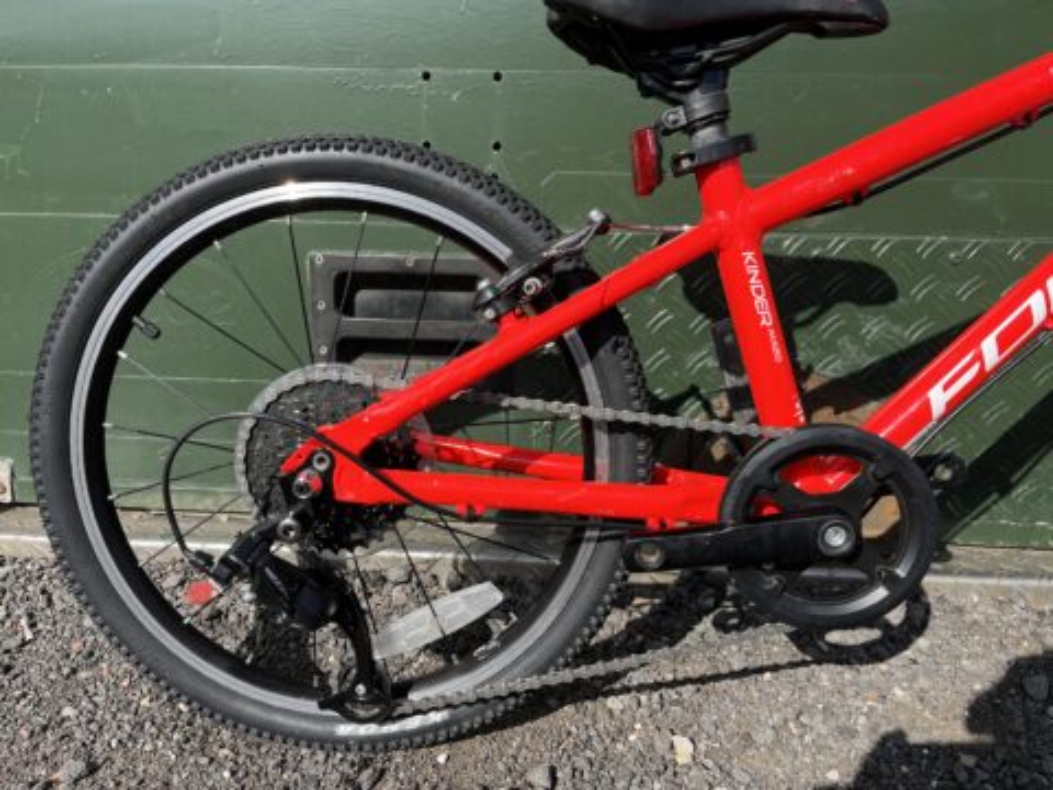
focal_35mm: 26
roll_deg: -0.4
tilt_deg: -15.5
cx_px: 526
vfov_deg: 53.1
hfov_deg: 67.3
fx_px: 791
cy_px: 395
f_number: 1.6
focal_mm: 5.1
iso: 50
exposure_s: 1/1992
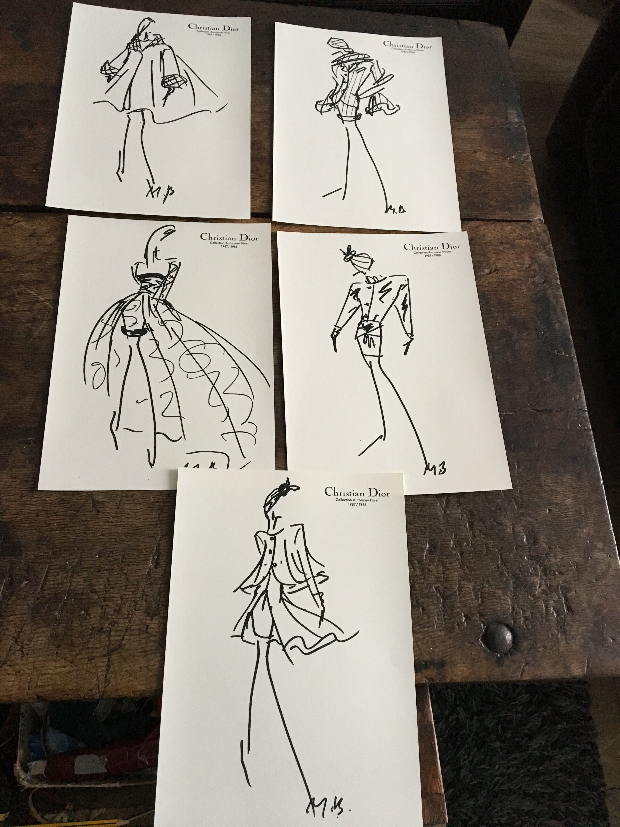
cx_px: 310
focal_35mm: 29
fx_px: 693
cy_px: 414
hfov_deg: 48.2
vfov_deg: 61.7
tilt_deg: -66.4
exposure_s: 1/25
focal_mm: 4.15
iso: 200
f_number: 2.2
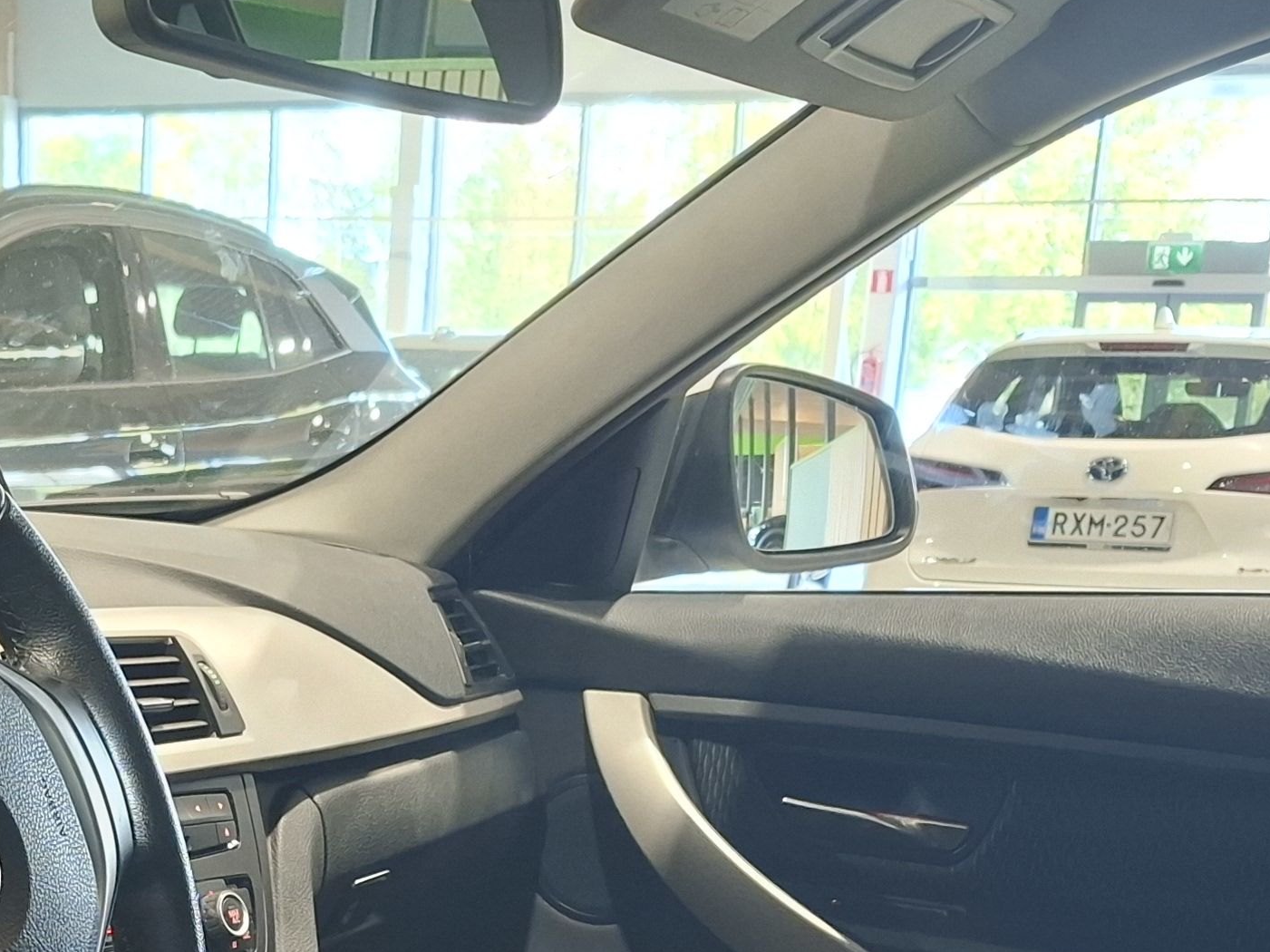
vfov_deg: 20.3
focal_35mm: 67
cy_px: 1188
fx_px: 2457
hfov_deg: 28.3
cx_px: 222
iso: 400
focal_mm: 5.54
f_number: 1.8
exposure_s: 1/25
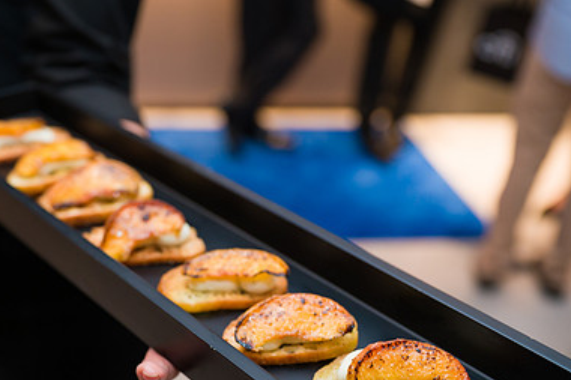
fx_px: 729
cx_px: 209
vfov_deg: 28.8
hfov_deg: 42.4
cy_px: 287
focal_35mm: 46
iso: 800
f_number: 3.2
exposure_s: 1/160
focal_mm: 29
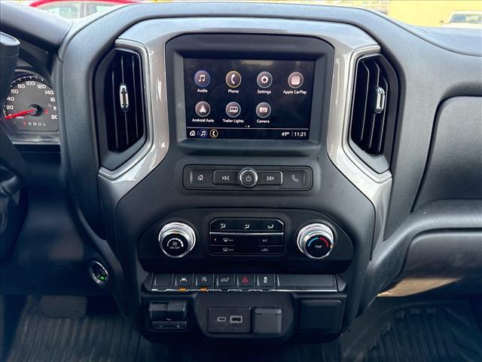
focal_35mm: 24
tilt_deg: -25.4
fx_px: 334
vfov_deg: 56.8
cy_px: 181
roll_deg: -0.3
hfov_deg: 71.6
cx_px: 241
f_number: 1.78
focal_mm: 6.76
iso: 200
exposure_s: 1/165
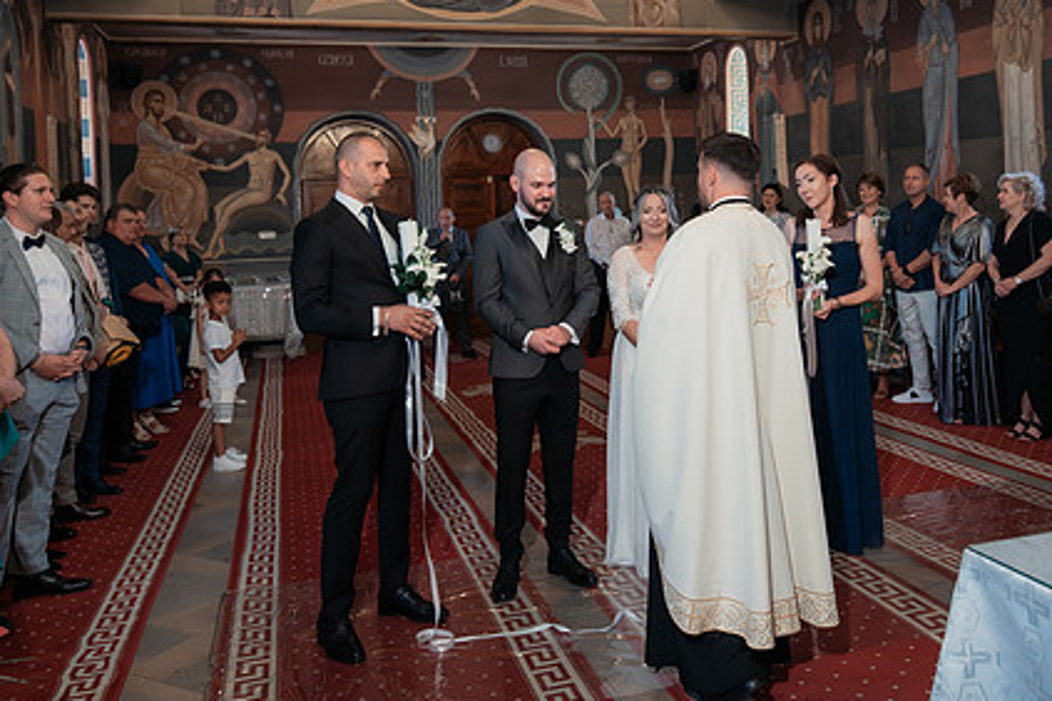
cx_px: 598
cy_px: 233
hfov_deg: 58.5
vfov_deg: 40.6
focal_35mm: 32
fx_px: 935
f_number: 2.8
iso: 3200
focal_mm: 21
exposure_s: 1/200
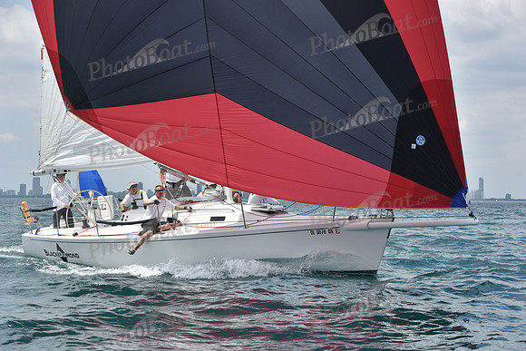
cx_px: 263
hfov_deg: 24.8
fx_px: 1198
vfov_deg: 16.7
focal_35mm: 82
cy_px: 176
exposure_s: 1/1250
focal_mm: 82
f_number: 7.1
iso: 250
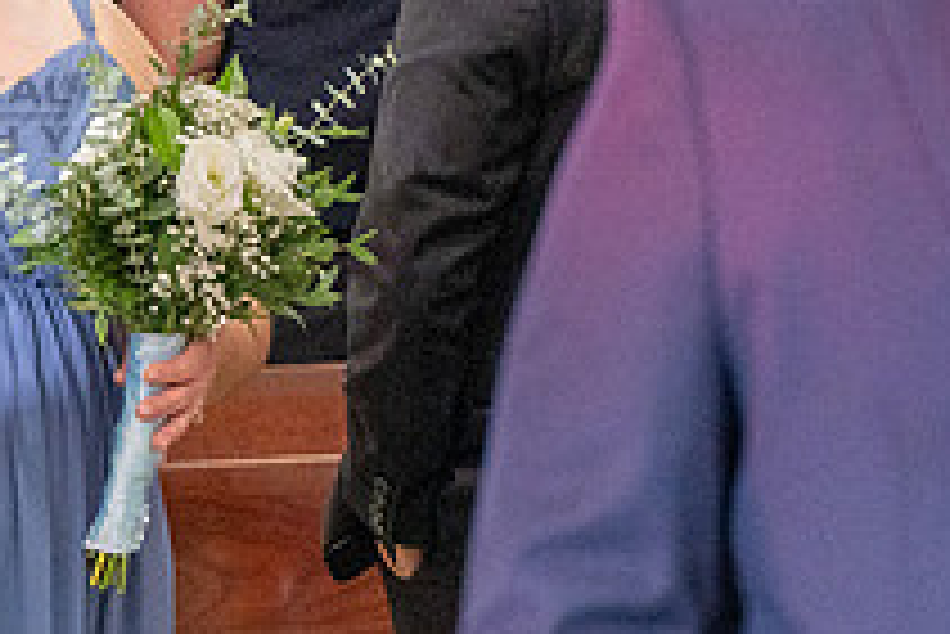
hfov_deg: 6.3
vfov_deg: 4.2
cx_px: 637
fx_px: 8608
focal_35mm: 326
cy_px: 365
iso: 1000
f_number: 3.2
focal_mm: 70
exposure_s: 1/200
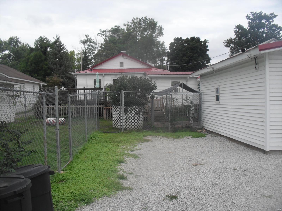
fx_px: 285
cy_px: 106
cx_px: 141
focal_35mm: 35
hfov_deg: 52.6
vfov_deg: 40.7
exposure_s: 1/125
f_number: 8.4
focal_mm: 6.3
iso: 100
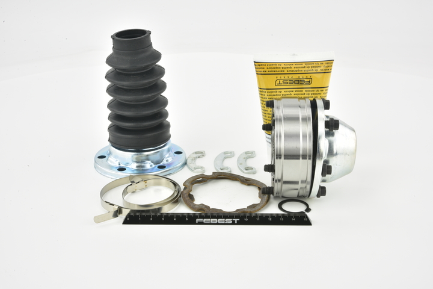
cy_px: 144
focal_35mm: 60
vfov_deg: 22.6
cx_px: 216
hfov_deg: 33.4
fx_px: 722
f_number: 29
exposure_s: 1/2.5
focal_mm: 60
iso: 64
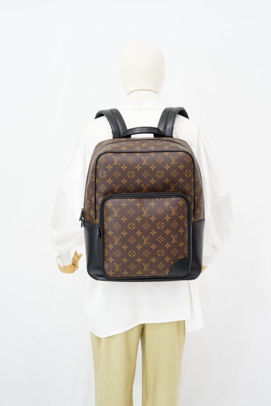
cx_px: 136
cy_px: 203
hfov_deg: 27.0
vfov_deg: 39.6
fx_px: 564
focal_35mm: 50
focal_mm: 50
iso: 640
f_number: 6.3
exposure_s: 1/6
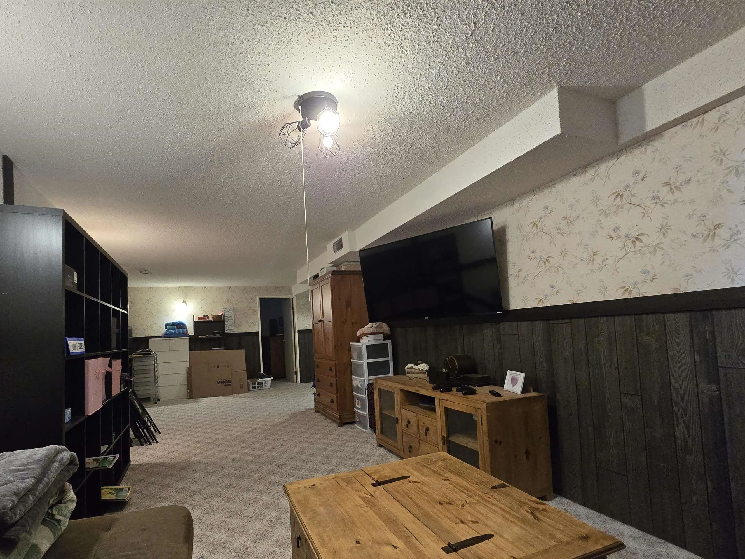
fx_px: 323
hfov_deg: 97.7
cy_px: 322
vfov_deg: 81.2
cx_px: 328
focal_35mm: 15
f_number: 2.2
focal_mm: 2.2
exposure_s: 1/60
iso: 640
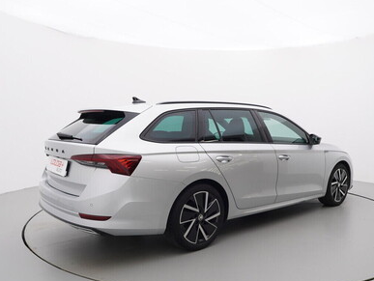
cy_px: 170
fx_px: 332
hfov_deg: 58.6
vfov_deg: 45.6
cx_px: 213
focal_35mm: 31
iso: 200
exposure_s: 1/80
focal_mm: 15
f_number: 5.6
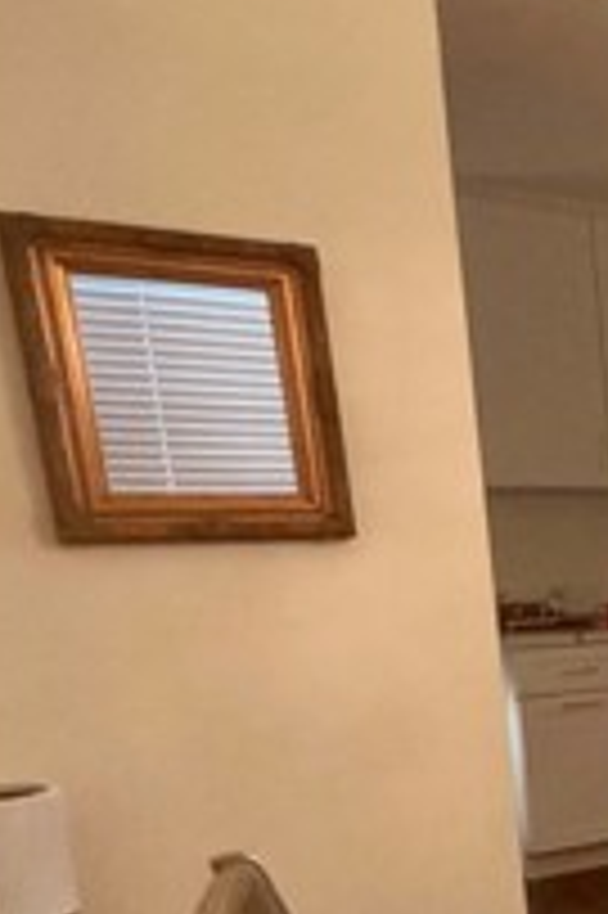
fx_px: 1167
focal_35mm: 46
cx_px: 1031
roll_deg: +1.8
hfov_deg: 21.5
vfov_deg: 40.4
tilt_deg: -10.4
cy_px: 774
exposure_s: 1/60
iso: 500
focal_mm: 2.22
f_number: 2.2
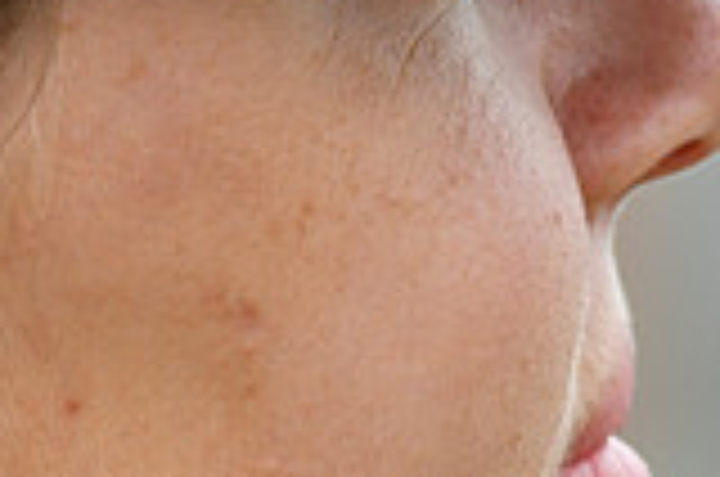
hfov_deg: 1.3
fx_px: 32655
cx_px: 297
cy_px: 479
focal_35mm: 1636
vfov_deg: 0.8
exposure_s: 1/2500
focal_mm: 300
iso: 800
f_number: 5
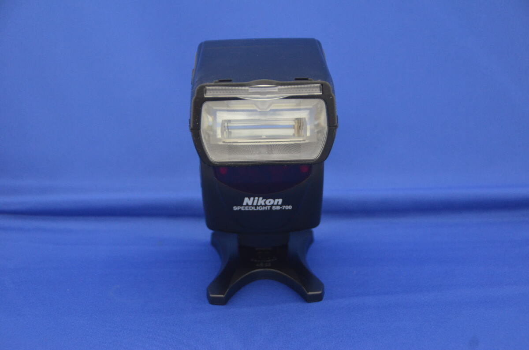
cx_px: 264
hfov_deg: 24.2
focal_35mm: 84
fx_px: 1232
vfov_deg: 16.2
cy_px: 175
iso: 1600
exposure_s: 1/50
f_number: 5
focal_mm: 56
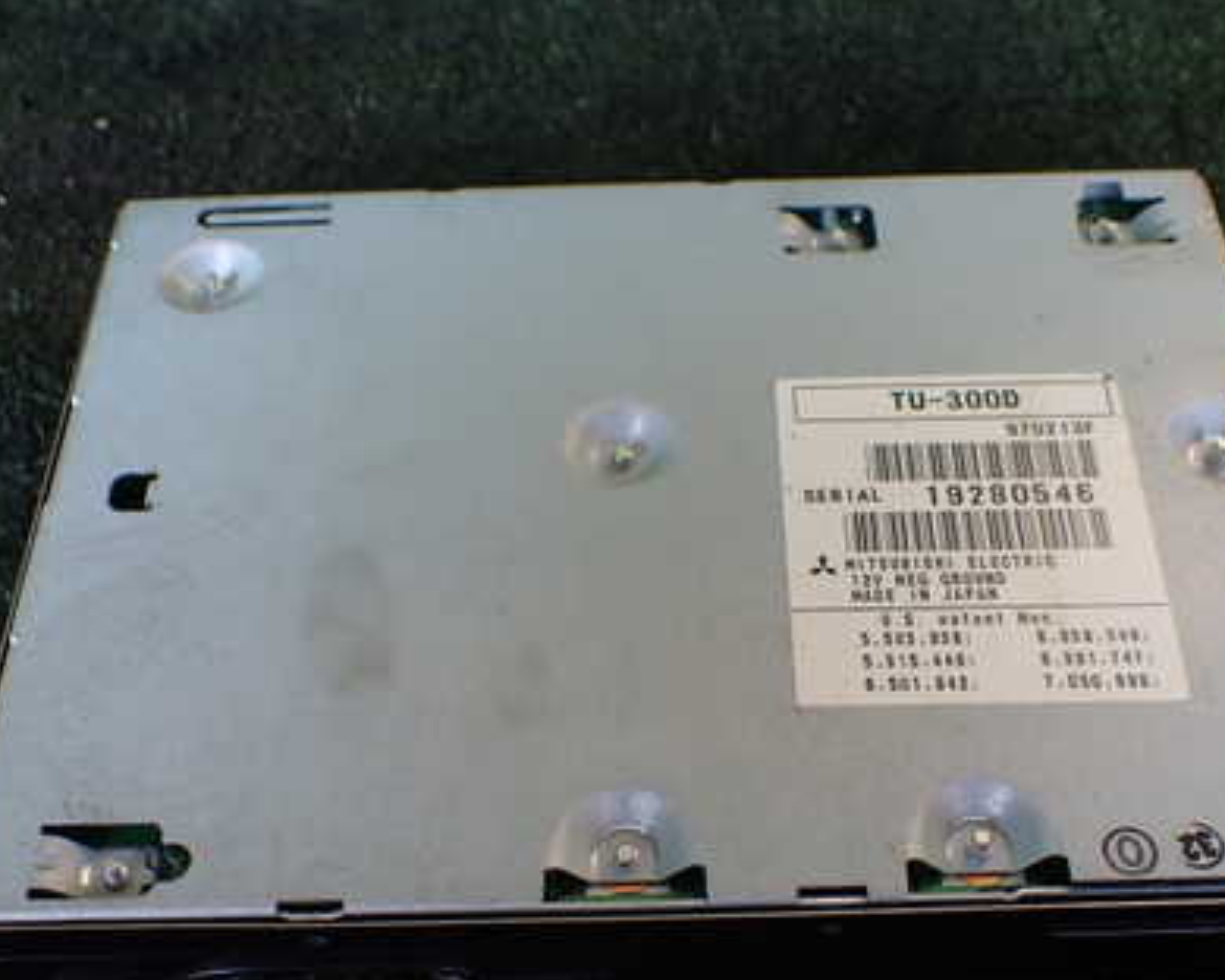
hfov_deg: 41.1
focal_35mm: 45
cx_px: 653
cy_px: 594
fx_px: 1631
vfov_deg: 33.3
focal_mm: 5.4
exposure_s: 1/125
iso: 100
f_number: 3.2
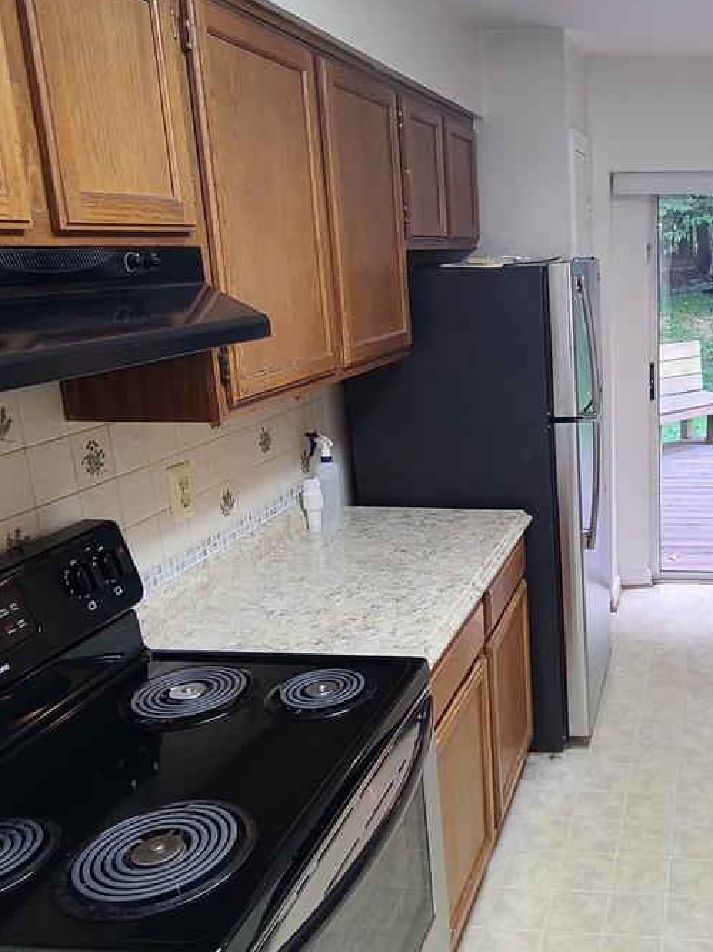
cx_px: 664
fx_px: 824
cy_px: 449
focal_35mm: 30
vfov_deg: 59.9
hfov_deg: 42.2
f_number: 2.2
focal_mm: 2.2
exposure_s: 1/59
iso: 200
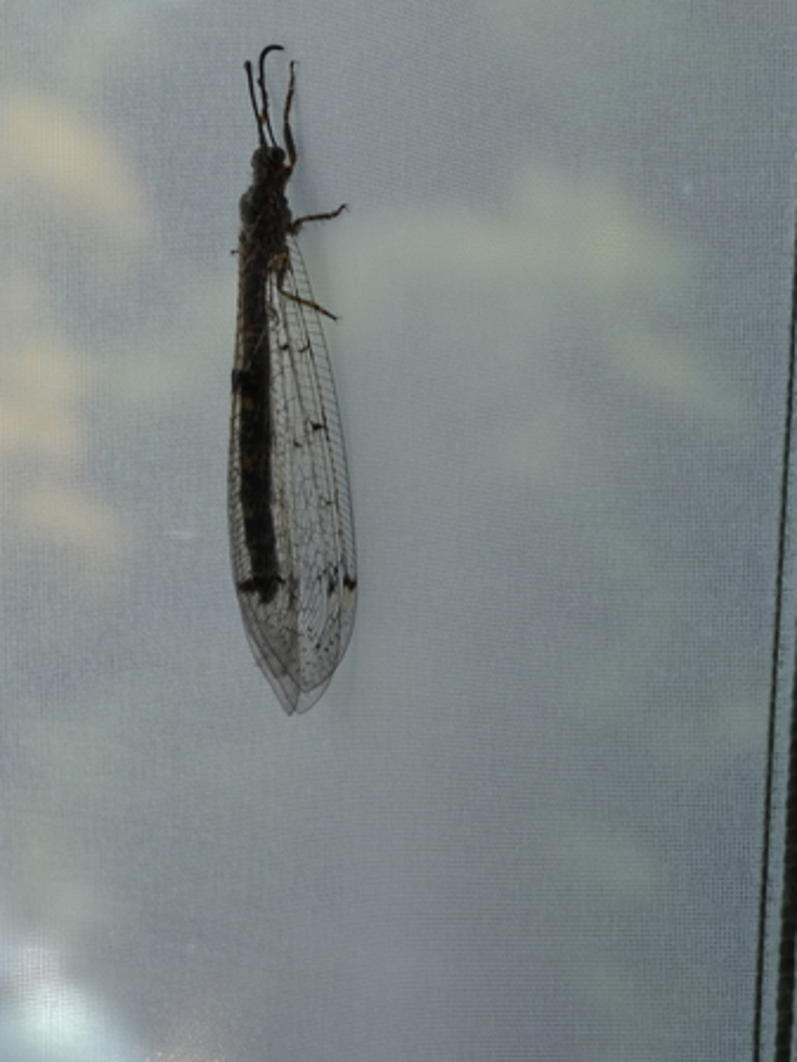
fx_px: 5339
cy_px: 336
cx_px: 371
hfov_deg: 8.5
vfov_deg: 11.3
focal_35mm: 174
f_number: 5.1
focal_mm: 21.9
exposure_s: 1/160
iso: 80
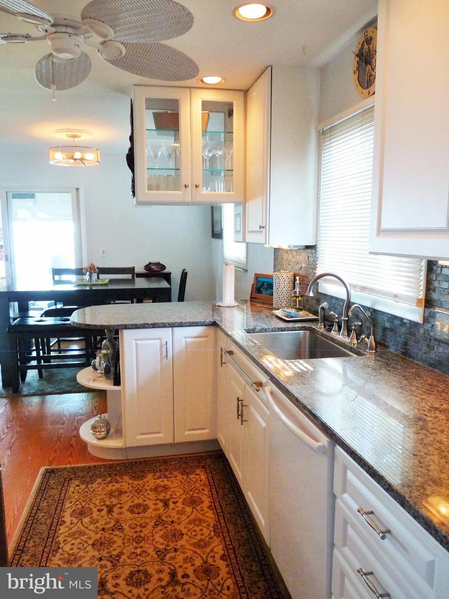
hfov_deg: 51.4
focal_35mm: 27
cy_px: 300
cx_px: 224
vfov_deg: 65.3
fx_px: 467
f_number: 2.8
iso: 400
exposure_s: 1/25
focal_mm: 4.8
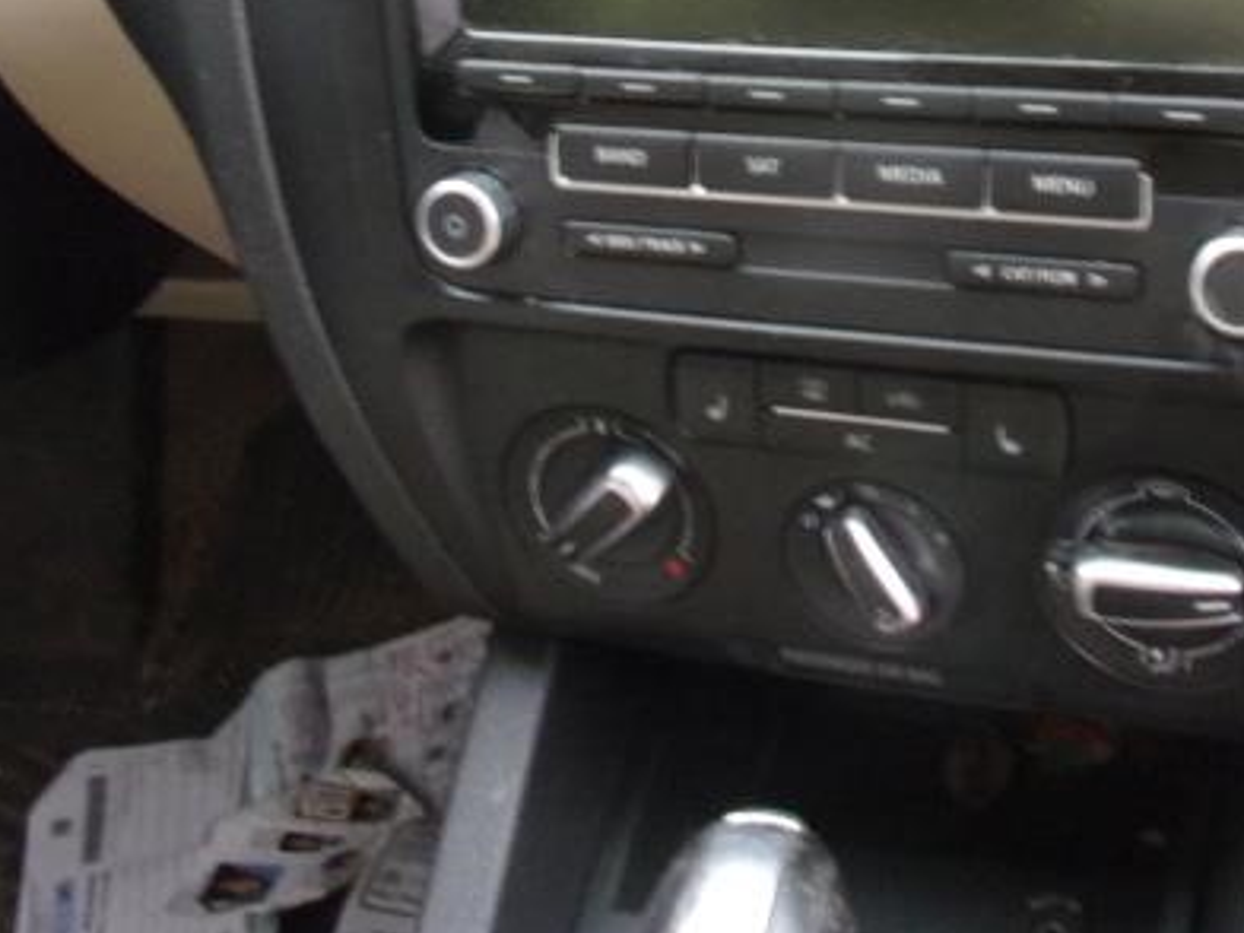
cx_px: 1006
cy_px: 16
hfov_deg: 37.4
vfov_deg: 28.0
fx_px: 1761
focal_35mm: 49
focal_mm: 4.3
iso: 264
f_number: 3.3
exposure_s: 1/34
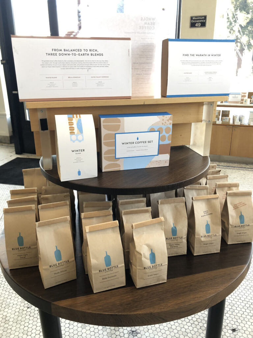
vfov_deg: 63.4
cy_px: 169
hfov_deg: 49.7
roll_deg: -0.1
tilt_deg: -17.1
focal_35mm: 28
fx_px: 273
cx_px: 126
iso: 25
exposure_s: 1/30
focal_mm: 3.99
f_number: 1.8
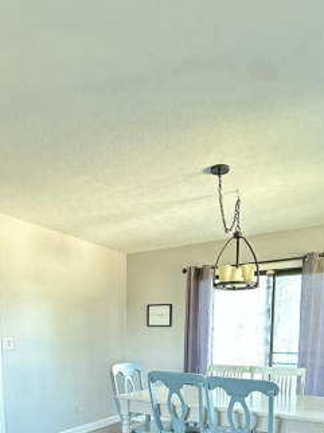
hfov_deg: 48.1
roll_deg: -0.6
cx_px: 141
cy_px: 376
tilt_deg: -6.4
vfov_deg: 55.0
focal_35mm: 29
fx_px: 362
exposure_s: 1/40
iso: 1250
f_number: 2.2
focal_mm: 2.22
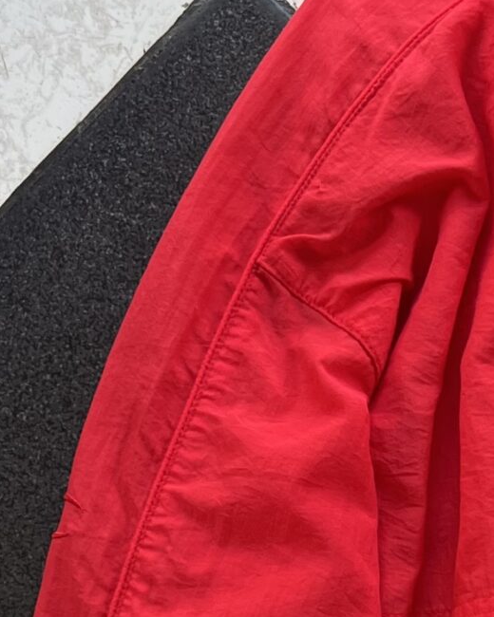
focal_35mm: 100
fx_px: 1828
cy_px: 704
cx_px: 741
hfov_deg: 14.4
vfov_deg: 18.4
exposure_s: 1/121
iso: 64
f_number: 1.5
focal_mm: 5.7
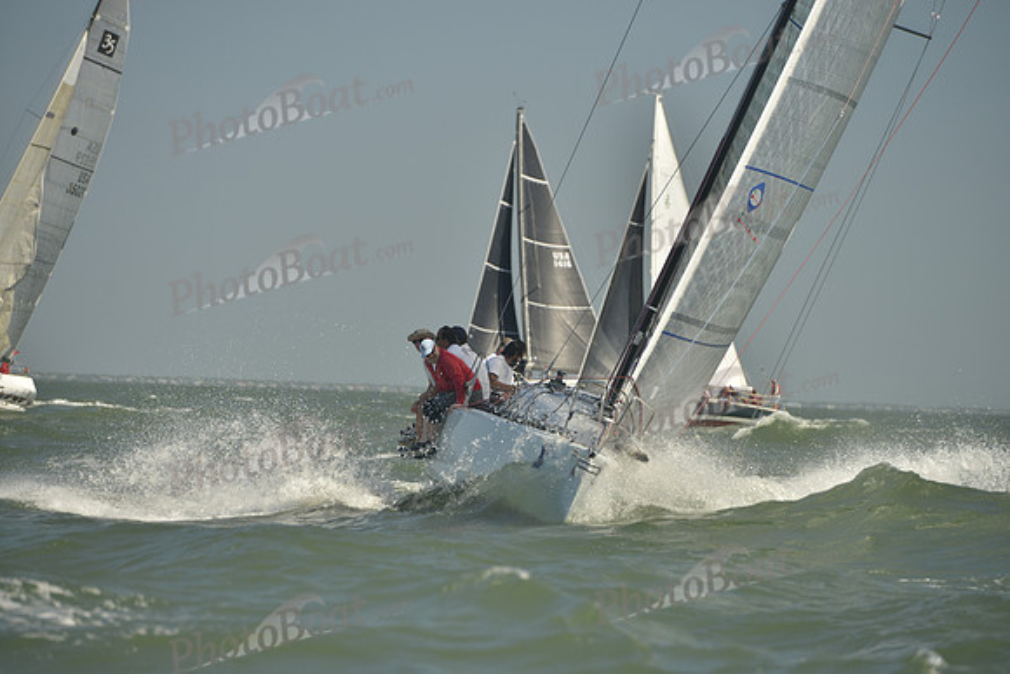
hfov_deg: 10.3
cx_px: 505
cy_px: 337
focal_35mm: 200
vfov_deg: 6.9
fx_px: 5612
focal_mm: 200
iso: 280
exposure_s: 1/1000
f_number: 6.3
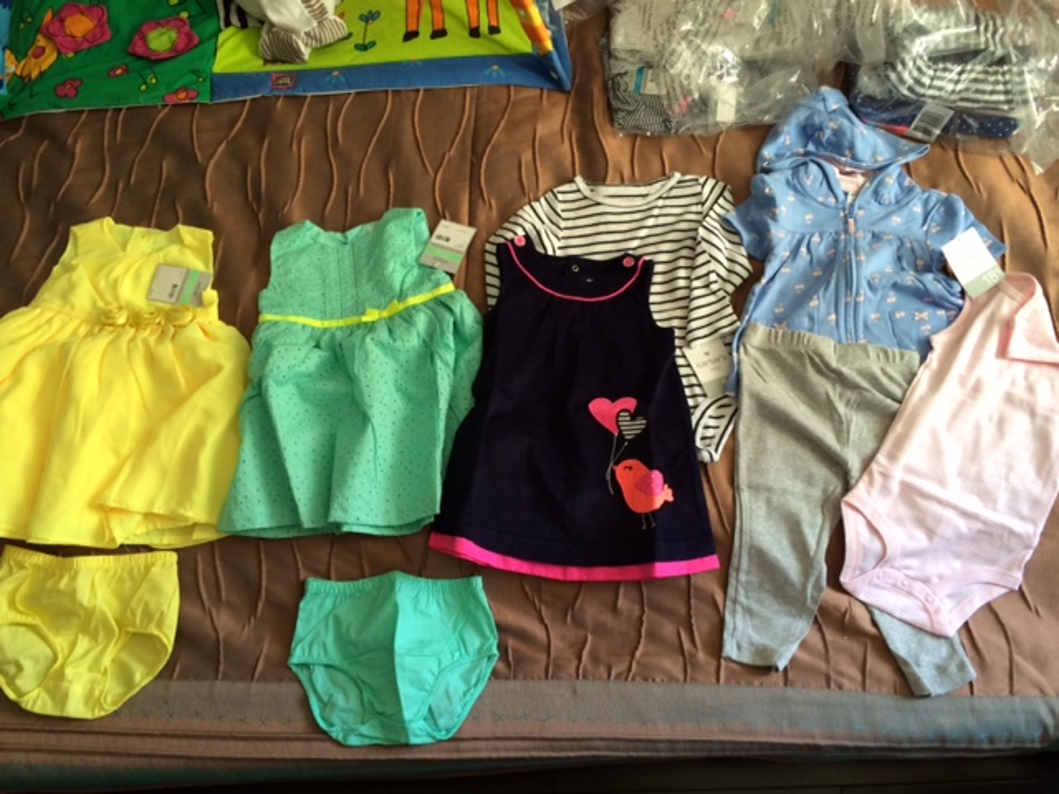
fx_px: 918
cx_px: 530
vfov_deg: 46.8
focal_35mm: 30
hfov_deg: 60.0
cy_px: 397
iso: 125
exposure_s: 1/33
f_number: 2.2
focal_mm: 4.12
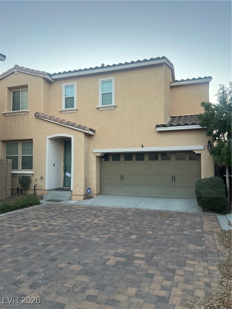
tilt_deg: +4.7
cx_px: 116
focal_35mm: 26
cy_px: 154
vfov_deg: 67.3
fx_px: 232
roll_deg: -0.3
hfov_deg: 53.1
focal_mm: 5.7
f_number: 1.5
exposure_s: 1/138
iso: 40
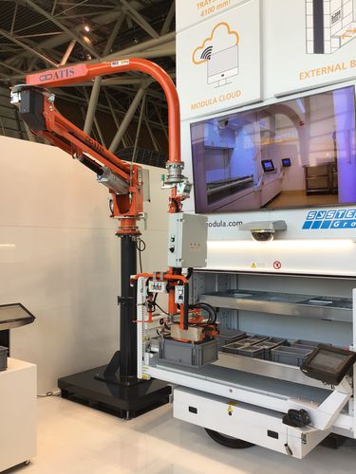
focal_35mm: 31
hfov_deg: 45.4
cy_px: 237
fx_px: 425
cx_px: 178
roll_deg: +0.7
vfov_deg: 58.4
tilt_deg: +0.4
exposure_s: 1/50
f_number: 2.4
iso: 32
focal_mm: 3.3
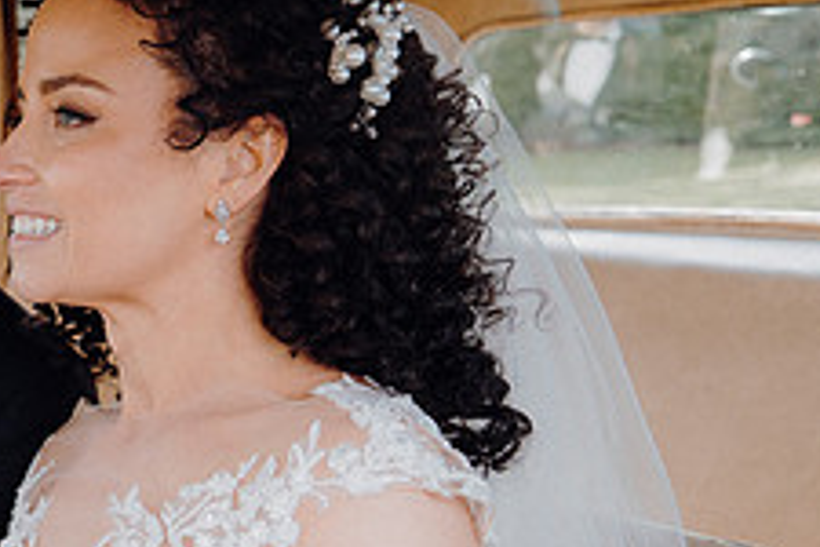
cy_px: 454
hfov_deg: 27.8
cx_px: -197
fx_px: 1412
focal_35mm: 62
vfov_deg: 21.6
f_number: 3.5
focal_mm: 24
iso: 400
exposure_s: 1/320
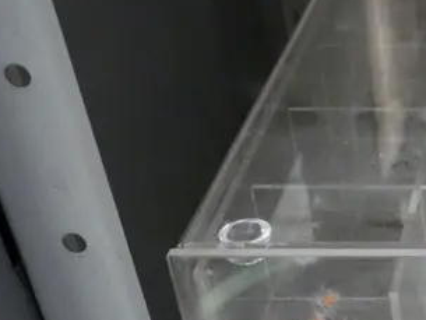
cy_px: 341
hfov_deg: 18.4
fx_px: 1157
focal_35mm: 94
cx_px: 649
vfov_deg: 15.4
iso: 6400
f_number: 5.6
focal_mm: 14
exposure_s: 1/200
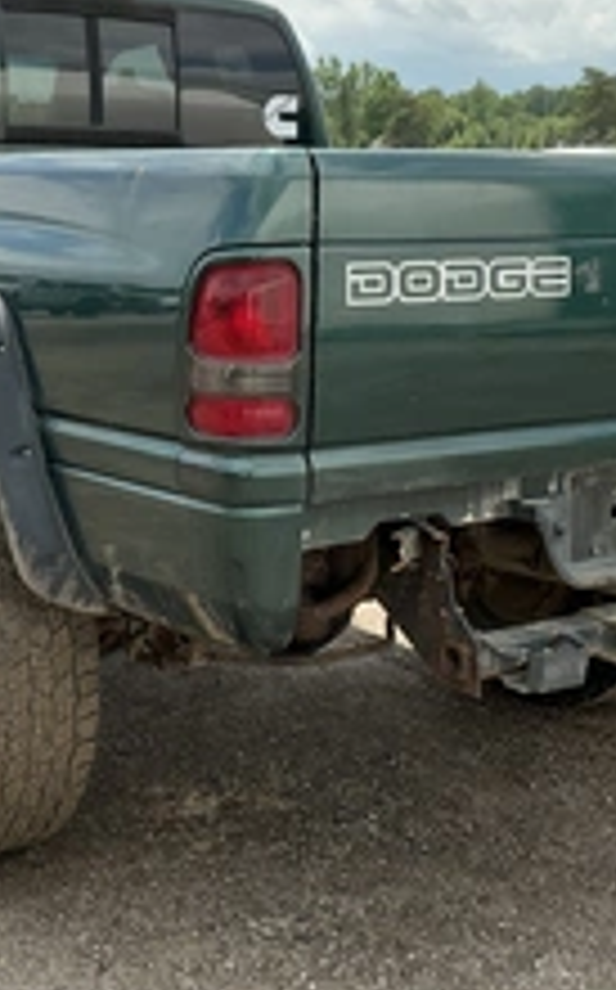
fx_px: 1454
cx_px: 189
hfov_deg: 23.8
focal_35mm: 54
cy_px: 400
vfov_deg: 37.4
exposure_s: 1/1311
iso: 25
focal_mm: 3
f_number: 1.8
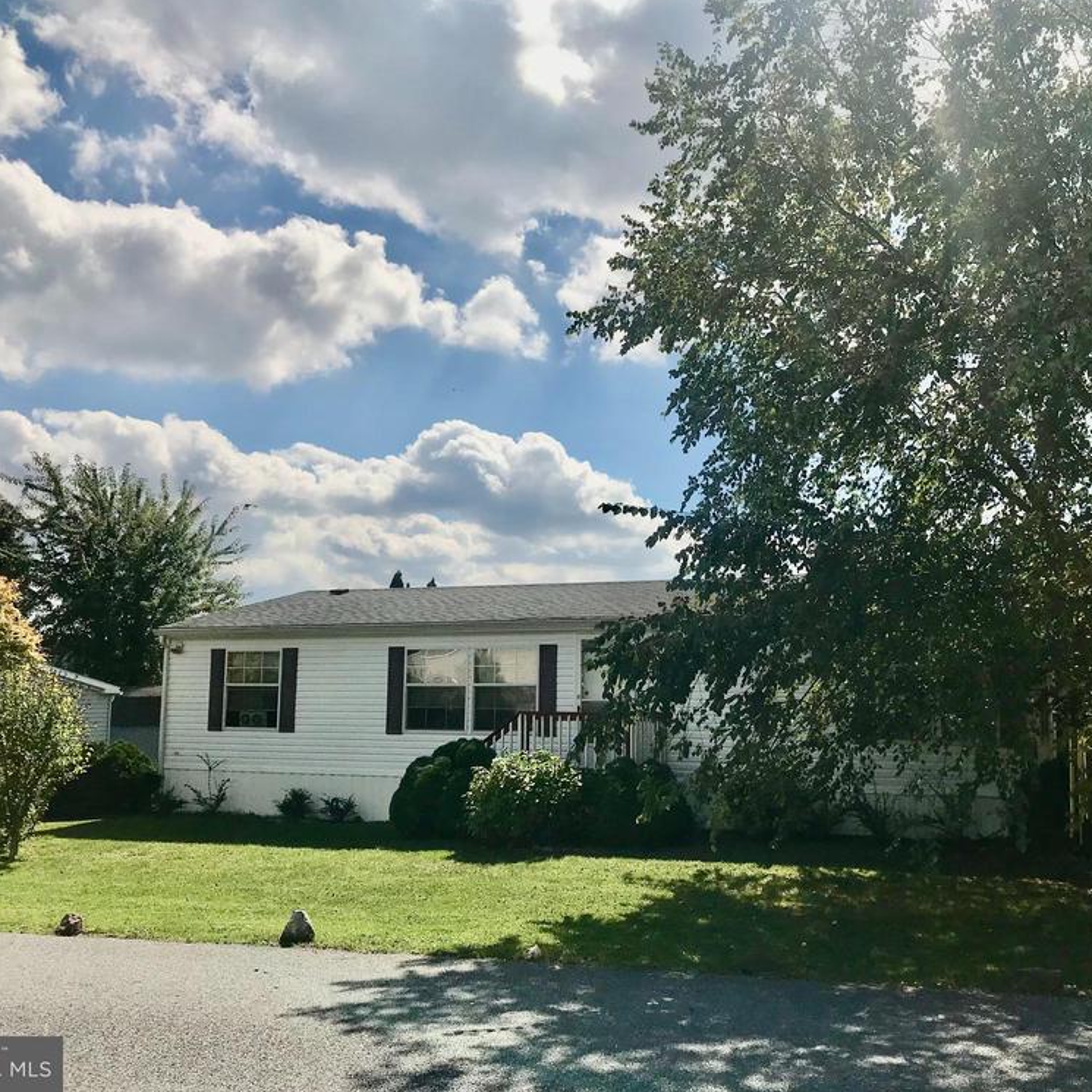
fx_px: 1213
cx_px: 630
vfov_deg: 48.4
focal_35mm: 34
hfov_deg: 48.3
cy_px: 534
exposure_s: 1/6410
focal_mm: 3.99
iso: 20
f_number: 1.8
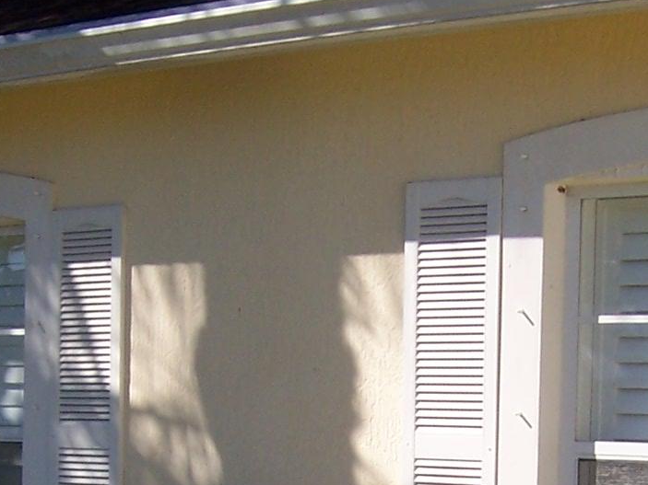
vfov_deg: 12.2
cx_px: 436
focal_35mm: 118
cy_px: 607
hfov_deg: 16.7
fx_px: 2209
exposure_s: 1/500
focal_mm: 6
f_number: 4.8
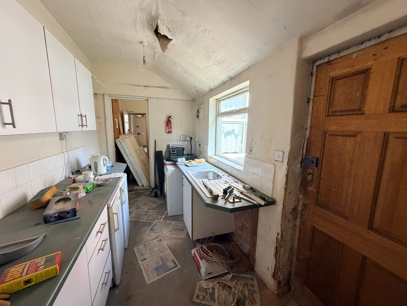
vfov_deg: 85.7
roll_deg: -0.6
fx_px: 165
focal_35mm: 14
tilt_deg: -8.1
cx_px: 204
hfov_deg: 102.1
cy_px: 153
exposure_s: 1/111
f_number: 2.2
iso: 320
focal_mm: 2.22
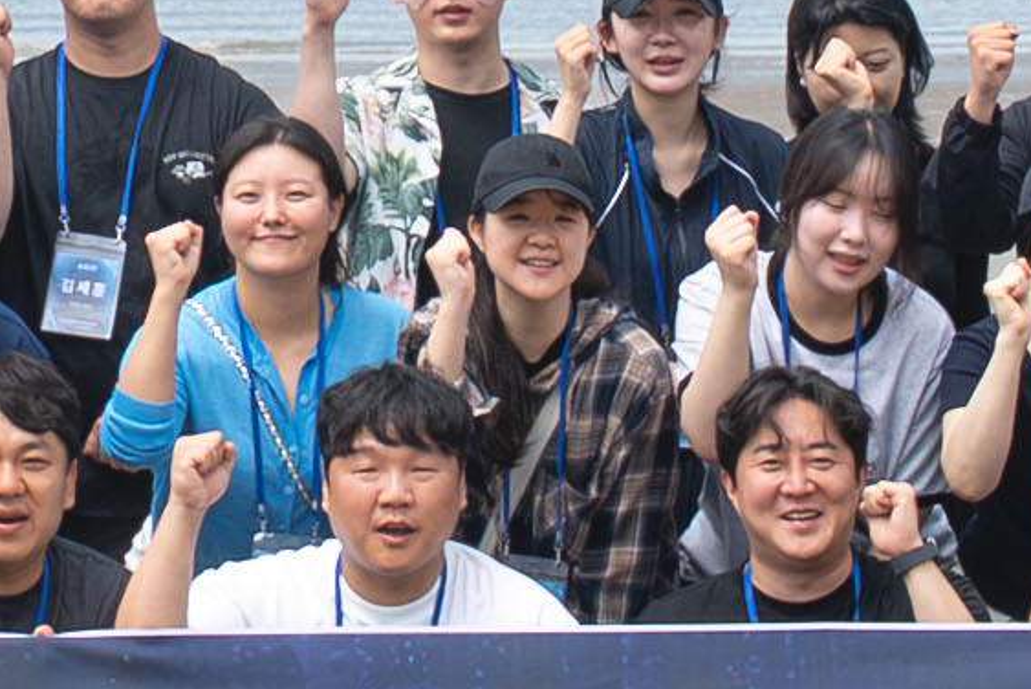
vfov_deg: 5.8
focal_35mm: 234
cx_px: 255
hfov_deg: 8.8
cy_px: -451
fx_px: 6705
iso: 500
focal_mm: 32
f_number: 9
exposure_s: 1/640
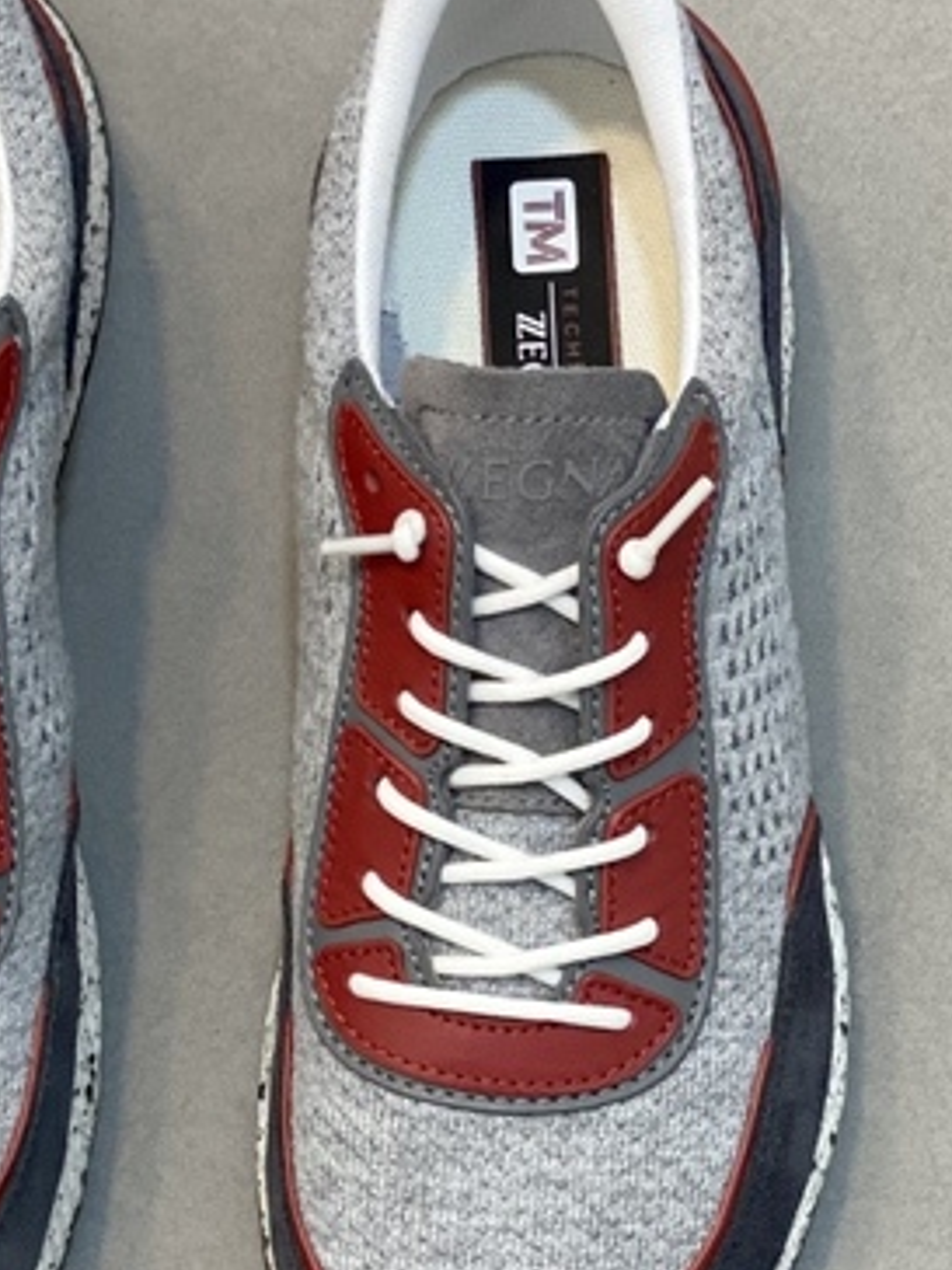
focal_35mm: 143
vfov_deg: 13.8
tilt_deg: -74.6
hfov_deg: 10.3
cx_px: 101
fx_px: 5244
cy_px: 789
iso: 125
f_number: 2
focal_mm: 6
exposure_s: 1/100
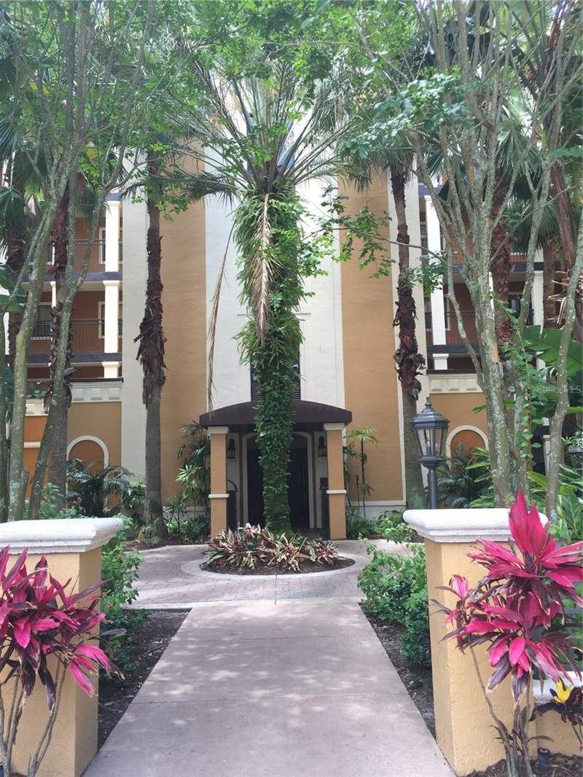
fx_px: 651
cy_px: 388
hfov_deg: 48.2
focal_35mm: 29
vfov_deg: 61.6
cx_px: 292
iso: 32
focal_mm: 4.15
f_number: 2.2
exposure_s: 1/139
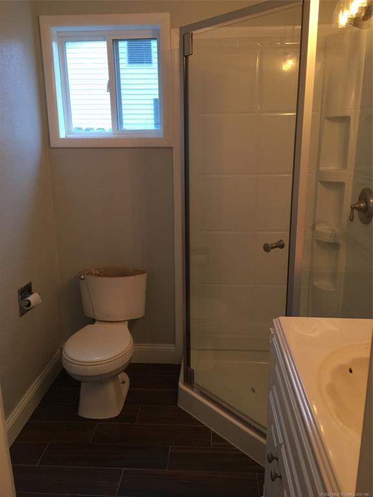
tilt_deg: -15.1
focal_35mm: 29
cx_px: 186
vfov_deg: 61.7
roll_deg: +0.8
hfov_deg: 48.2
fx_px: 417
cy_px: 248
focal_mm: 4.15
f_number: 2.2
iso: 40
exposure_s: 1/15
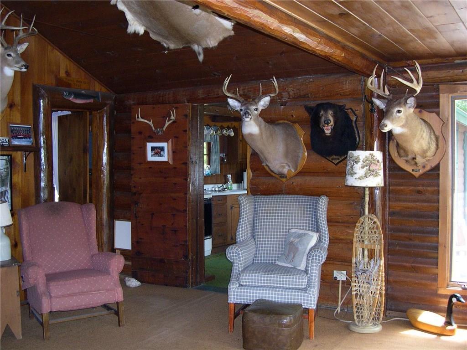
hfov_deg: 49.0
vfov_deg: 37.7
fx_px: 513
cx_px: 234
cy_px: 175
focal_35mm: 38
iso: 400
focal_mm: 8
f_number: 2.8
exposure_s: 1/60
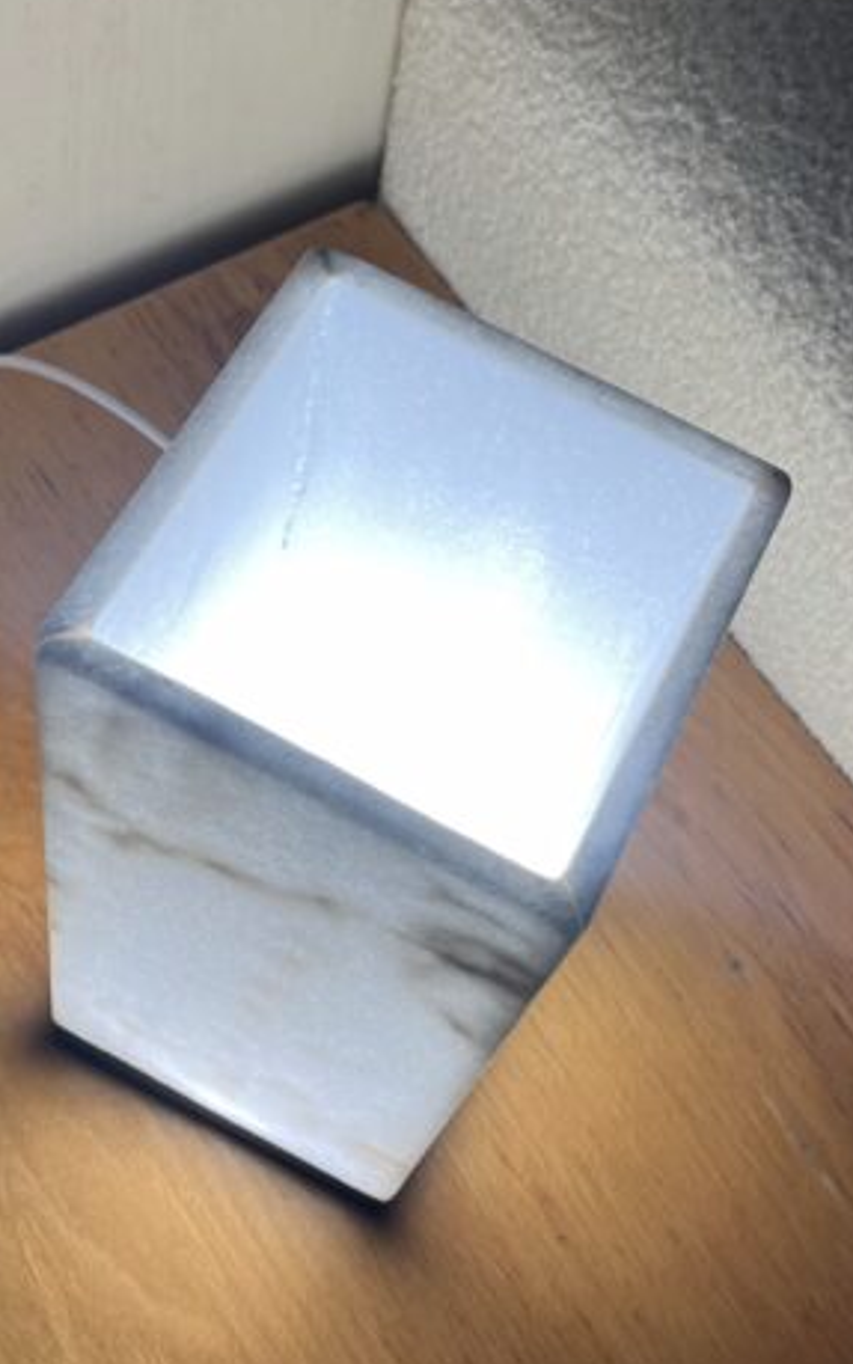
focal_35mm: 48
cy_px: 716
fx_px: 1785
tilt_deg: -63.6
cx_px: 413
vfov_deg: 41.8
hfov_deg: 26.9
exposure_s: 1/247
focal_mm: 5.1
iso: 40
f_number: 1.6
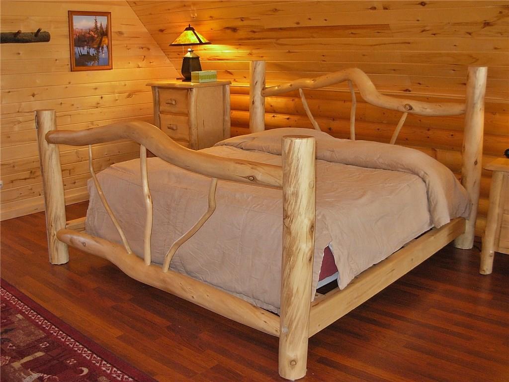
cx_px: 254
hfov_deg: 49.0
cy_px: 191
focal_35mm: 38
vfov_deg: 37.7
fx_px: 559
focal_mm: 6.3
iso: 244
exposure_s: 1/69.7
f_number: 2.9
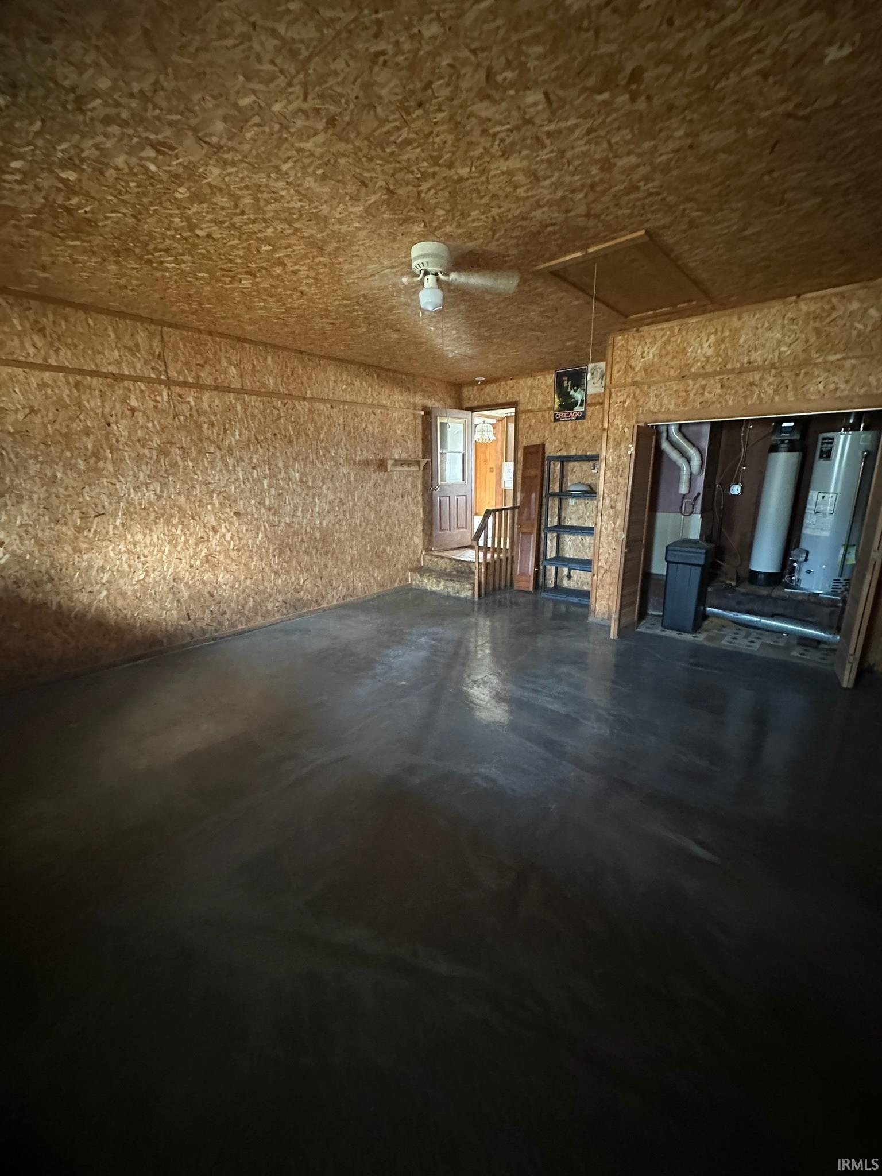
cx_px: 441
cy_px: 588
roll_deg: +0.3
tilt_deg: -12.7
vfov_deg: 102.1
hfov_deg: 85.7
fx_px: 476
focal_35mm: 14
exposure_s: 1/30
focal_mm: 2.22
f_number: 2.2
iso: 1250
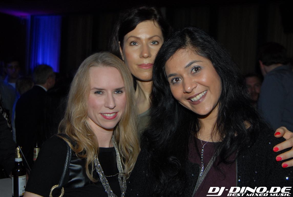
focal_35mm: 48
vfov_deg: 28.2
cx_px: 146
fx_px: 391
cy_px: 98
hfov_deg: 41.0
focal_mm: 32
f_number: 5.6
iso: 400
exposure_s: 1/3
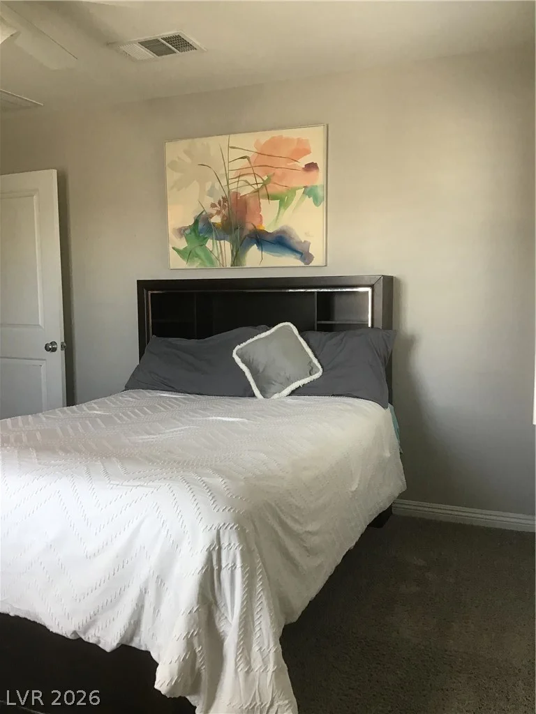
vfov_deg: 58.4
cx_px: 268
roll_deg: +0.6
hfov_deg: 45.4
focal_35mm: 31
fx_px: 640
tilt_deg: -5.5
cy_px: 357
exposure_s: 1/30
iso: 64
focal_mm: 3.3
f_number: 2.4
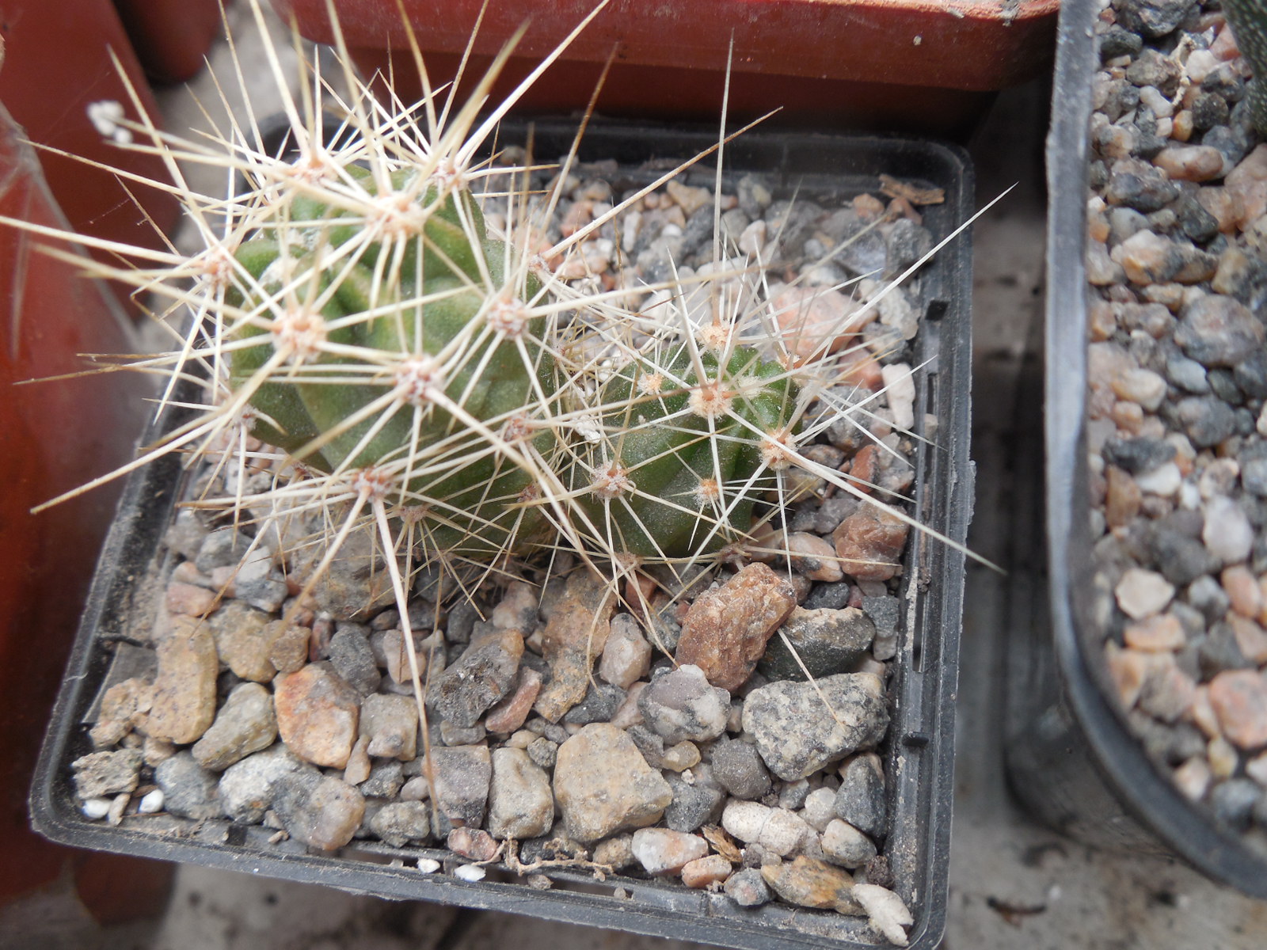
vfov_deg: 45.4
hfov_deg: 58.4
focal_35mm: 31
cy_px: 475
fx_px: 1135
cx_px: 634
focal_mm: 5.6
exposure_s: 1/30
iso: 125
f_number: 3.6
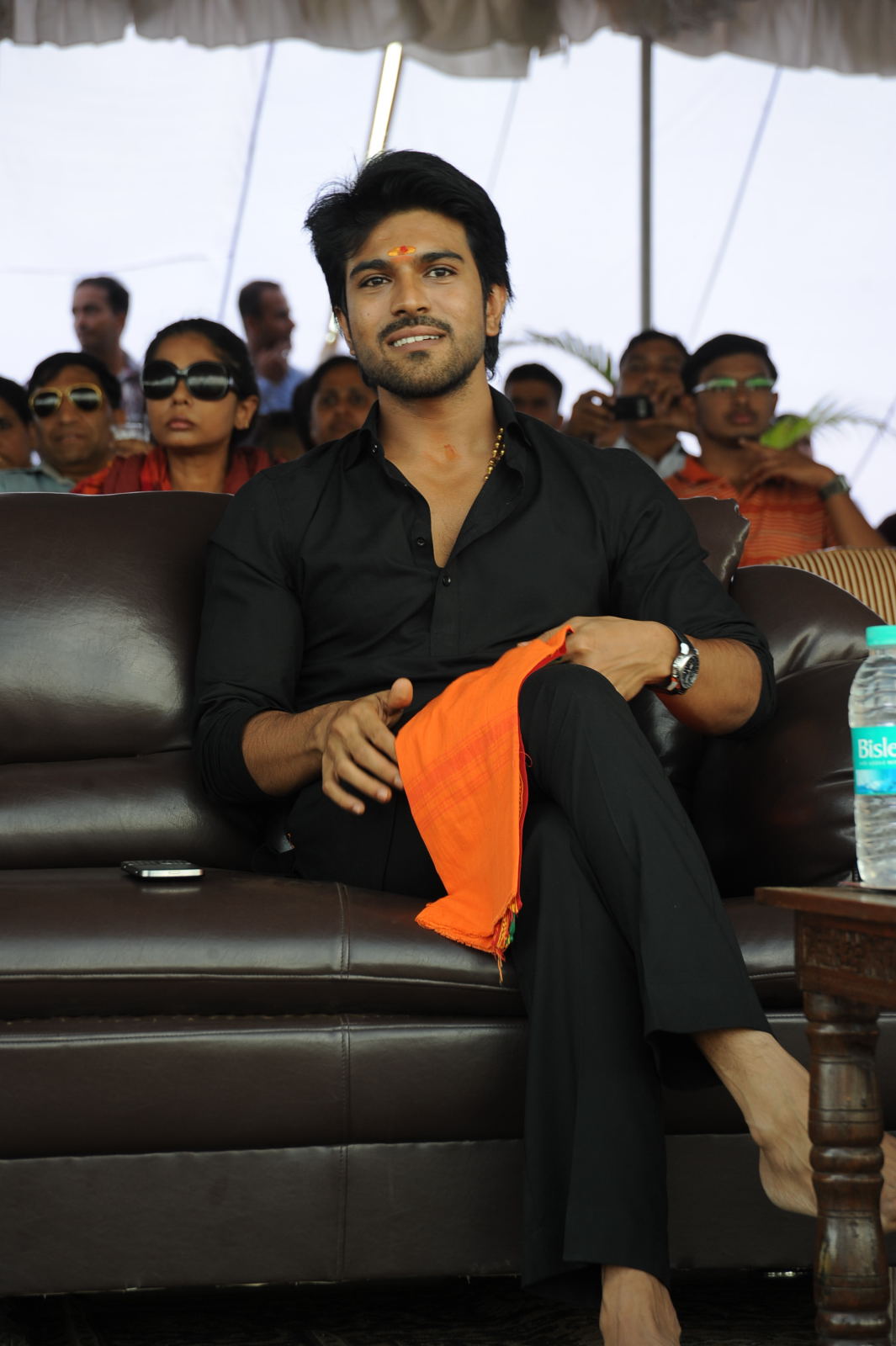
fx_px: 4485
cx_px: 448
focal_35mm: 120
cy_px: 673
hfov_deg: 11.4
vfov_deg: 17.1
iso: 500
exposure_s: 1/125
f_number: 7.1
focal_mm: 120
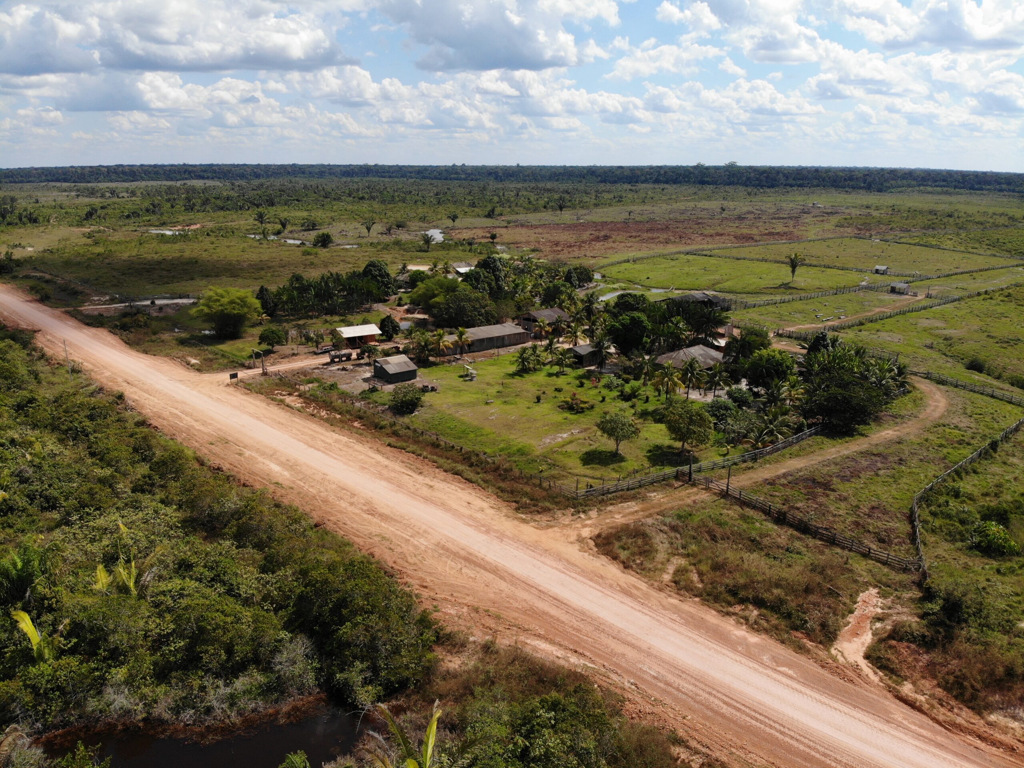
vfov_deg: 56.8
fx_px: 710
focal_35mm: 24
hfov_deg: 71.6
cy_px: 384
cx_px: 512
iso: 100
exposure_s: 1/1307
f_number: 2.8
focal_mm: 4.5
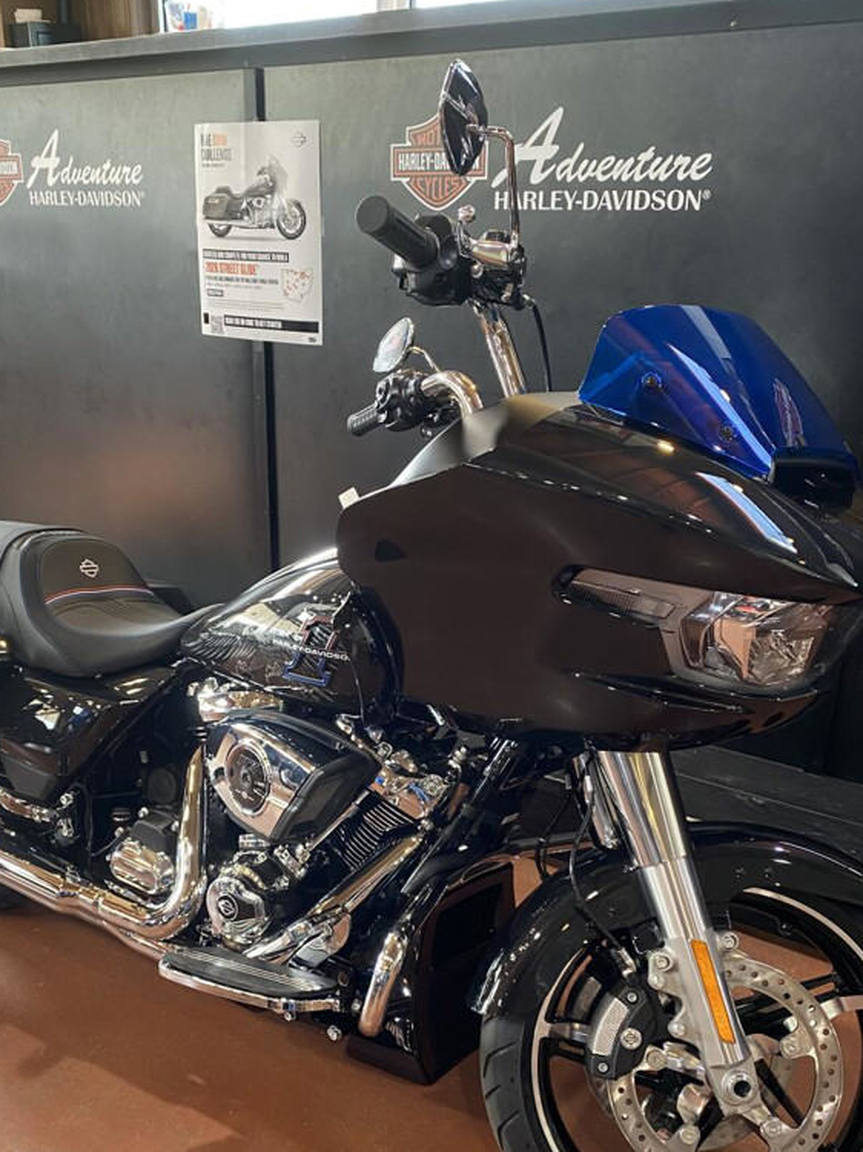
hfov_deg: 38.3
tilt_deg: -25.9
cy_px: 772
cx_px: 301
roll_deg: +1.7
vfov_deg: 49.3
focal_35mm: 37
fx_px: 1231
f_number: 1.8
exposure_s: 1/60
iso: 160
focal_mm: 4.25
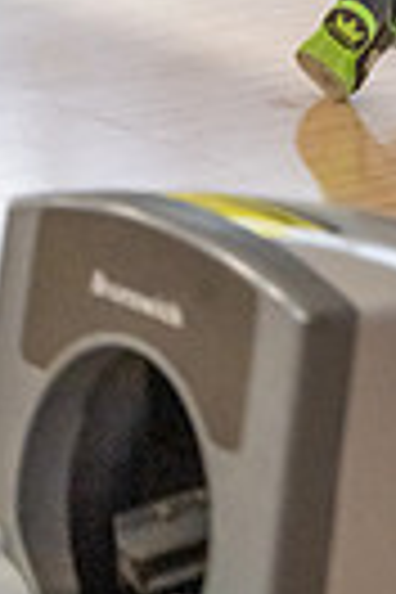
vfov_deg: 8.4
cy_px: -356
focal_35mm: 238
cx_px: 482
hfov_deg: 5.7
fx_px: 3927
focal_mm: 70
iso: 4000
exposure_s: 1/800
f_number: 2.8
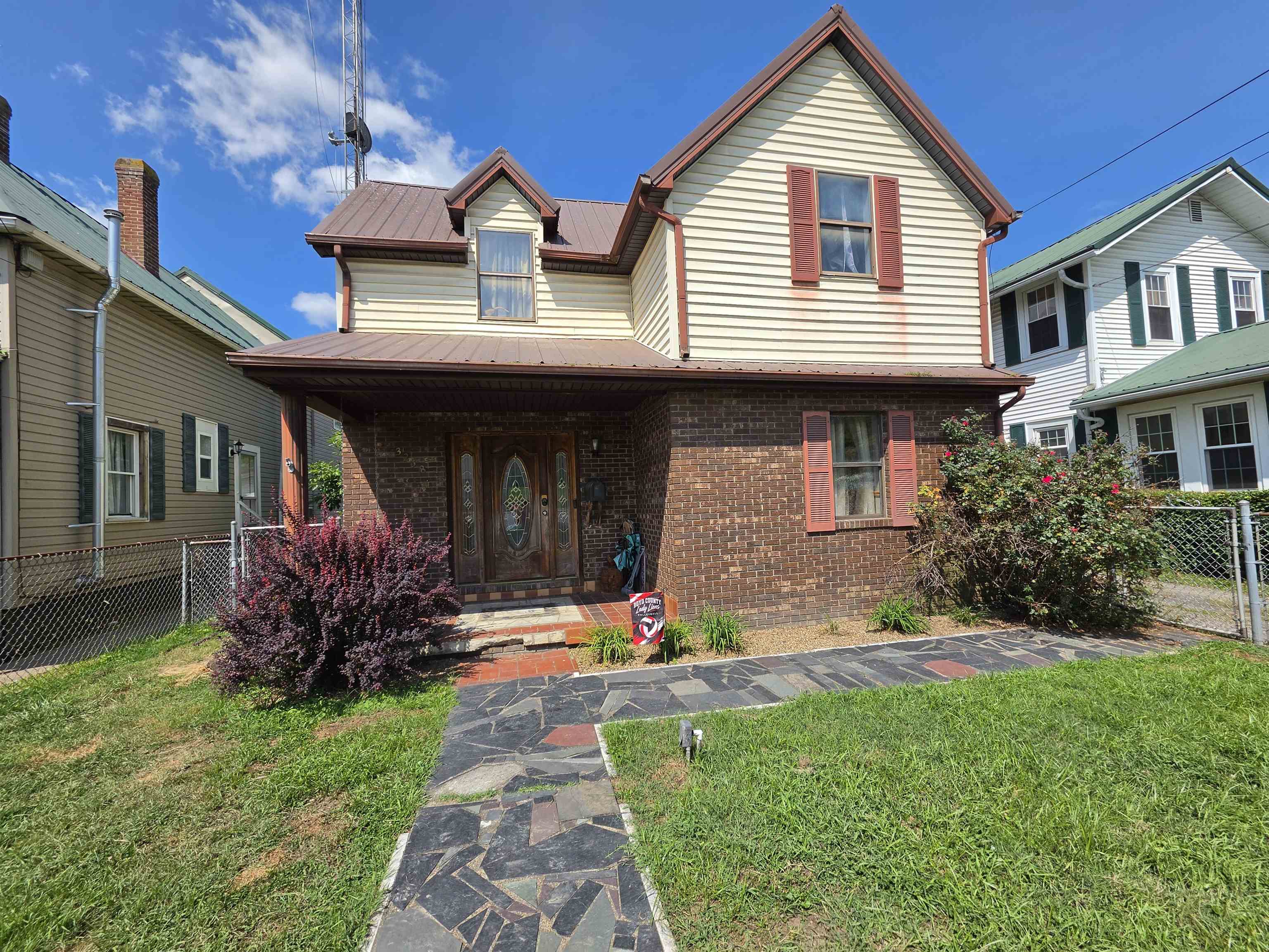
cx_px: 634
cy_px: 476
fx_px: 477
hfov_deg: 106.2
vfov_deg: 89.9
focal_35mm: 13
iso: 32
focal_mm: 2.2
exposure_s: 1/2000
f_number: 1.9
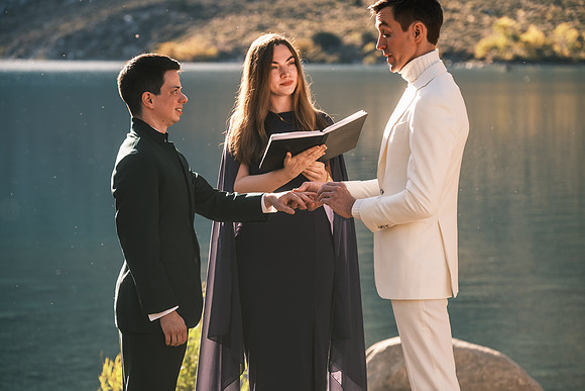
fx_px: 2048
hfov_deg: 16.3
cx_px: 292
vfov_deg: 10.9
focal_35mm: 126
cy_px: 196
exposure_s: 1/320
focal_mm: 83.8
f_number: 3.6
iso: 200
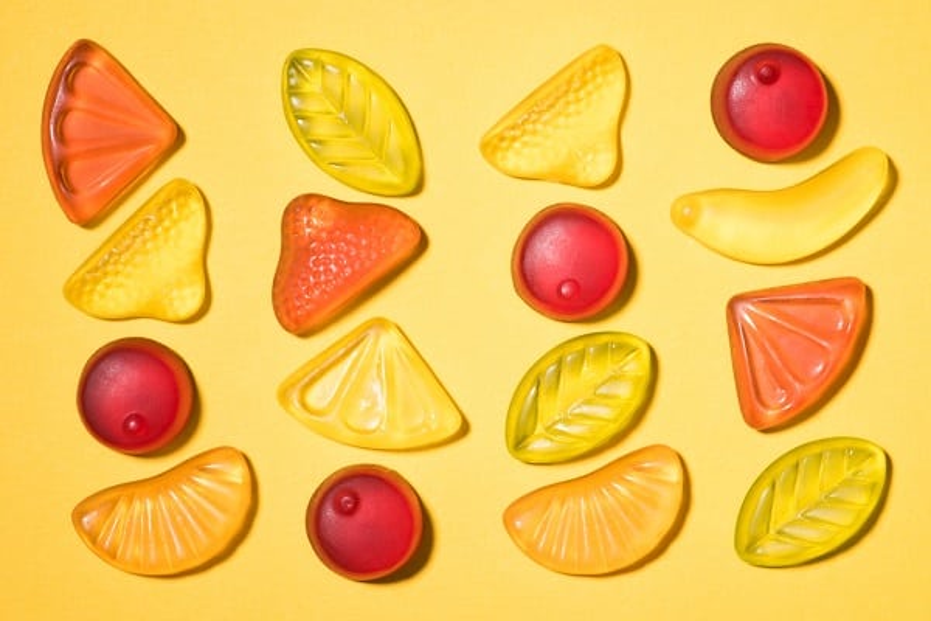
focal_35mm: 105
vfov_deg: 13.0
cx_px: 466
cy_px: 310
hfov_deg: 19.5
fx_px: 2715
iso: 250
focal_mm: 105
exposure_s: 1/125
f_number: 14
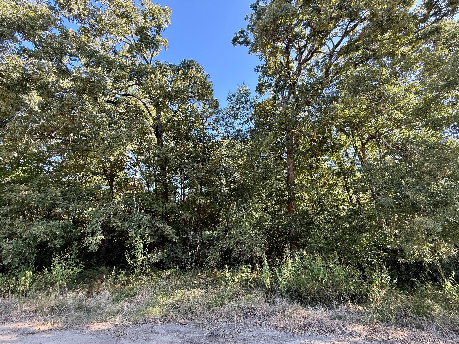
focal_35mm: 14
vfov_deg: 85.7
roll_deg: -0.1
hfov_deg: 102.1
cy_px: 172
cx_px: 230
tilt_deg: +20.7
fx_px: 186
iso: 80
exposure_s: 1/99
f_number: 2.2
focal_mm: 2.22
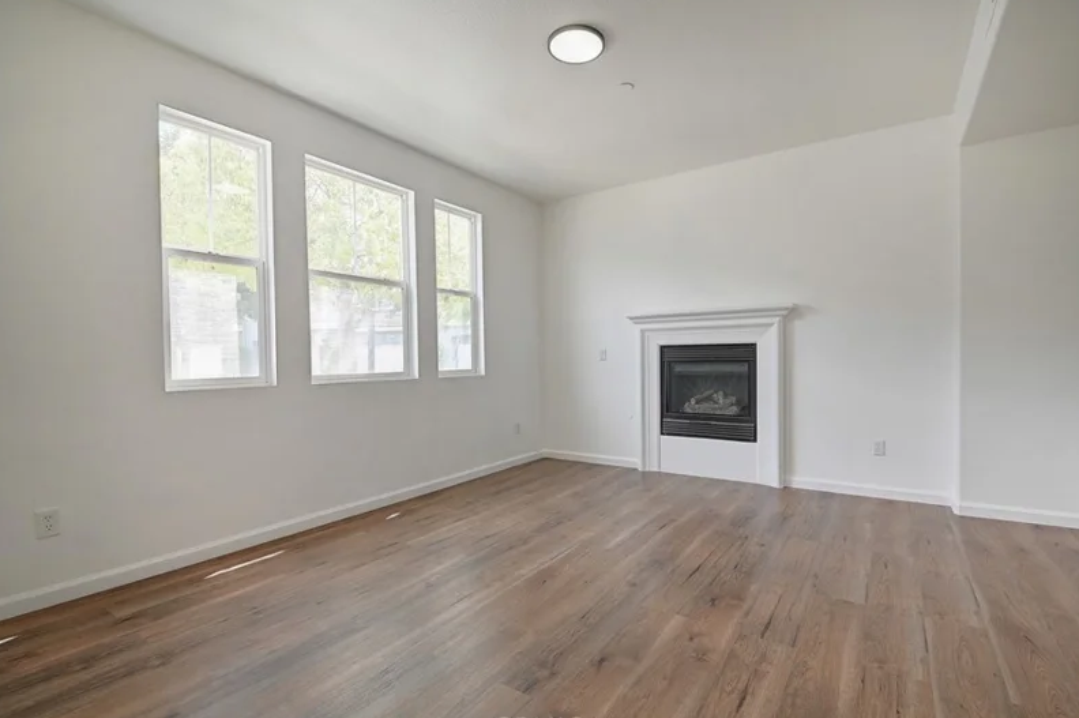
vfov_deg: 70.4
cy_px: 362
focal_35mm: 17
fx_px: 509
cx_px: 560
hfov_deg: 93.3
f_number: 8
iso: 250
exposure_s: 1/30
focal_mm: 16
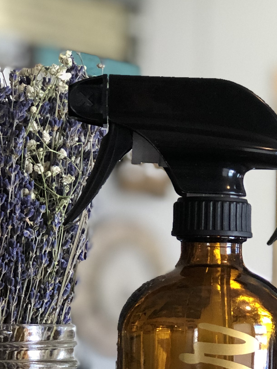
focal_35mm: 142
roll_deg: -1.3
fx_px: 1515
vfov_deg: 13.7
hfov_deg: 10.4
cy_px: 345
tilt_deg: -0.7
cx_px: 187
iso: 200
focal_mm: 6.6
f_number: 2.8
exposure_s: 1/30
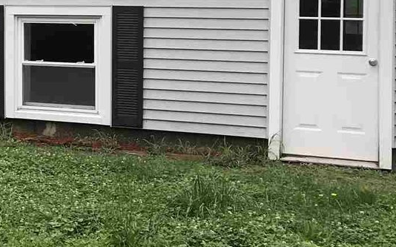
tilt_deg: -0.3
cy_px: -1
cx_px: -122
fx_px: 960
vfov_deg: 14.4
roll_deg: -1.1
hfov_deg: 21.1
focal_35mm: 89
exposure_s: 1/273
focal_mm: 3.99
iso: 20
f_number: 1.8
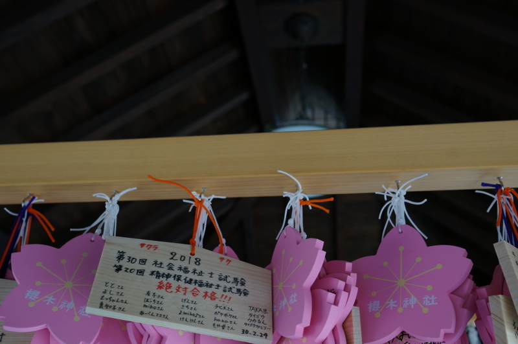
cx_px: 259
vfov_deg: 36.8
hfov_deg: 53.2
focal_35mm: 36
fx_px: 517
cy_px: 172
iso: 250
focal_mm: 24
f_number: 4
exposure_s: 1/160
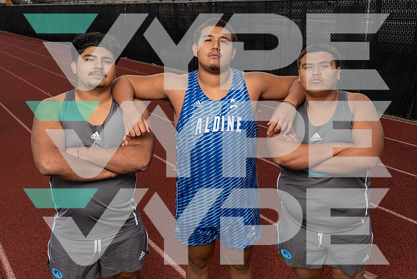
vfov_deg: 37.9
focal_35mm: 35
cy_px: 140
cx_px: 208
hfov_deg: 54.4
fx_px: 405
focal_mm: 35
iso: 100
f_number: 8
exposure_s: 1/200
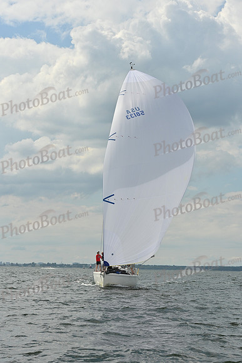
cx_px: 121
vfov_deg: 28.8
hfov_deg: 19.5
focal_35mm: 70
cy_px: 182
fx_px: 705
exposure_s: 1/1600
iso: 320
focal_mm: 70
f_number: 8
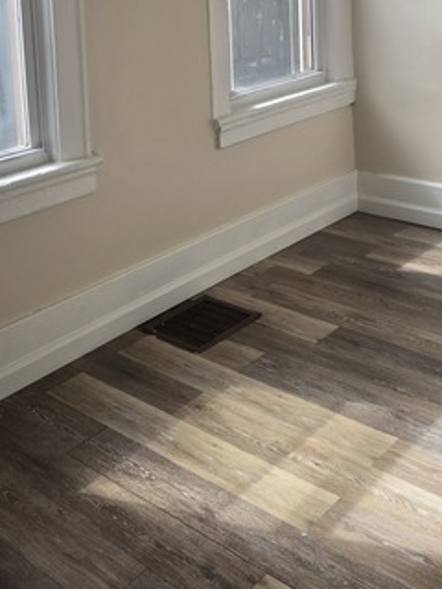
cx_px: 157
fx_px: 817
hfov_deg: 30.1
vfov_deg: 37.1
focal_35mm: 48
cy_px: 56
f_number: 1.8
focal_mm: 5.4
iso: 40
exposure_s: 1/180
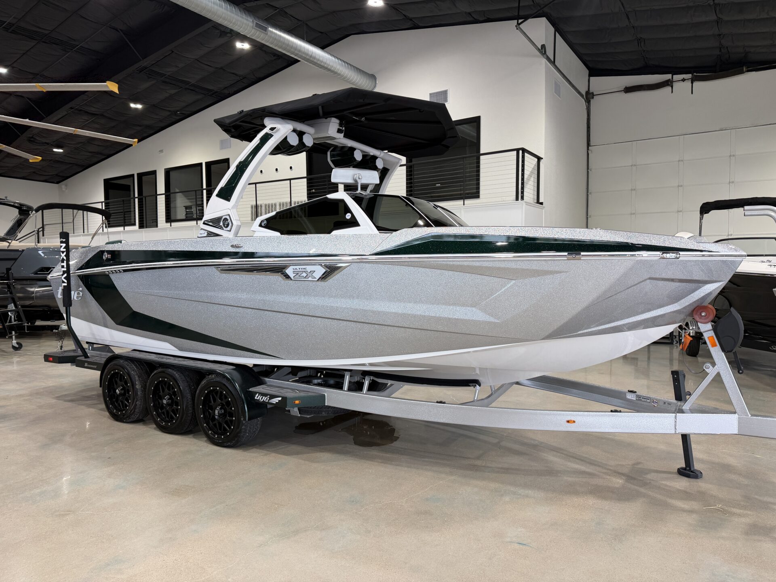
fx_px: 538
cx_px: 388
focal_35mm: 24
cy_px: 291
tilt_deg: -1.7
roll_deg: +1.0
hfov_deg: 71.6
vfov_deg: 56.8
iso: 64
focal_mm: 6.76
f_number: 1.78
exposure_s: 1/121
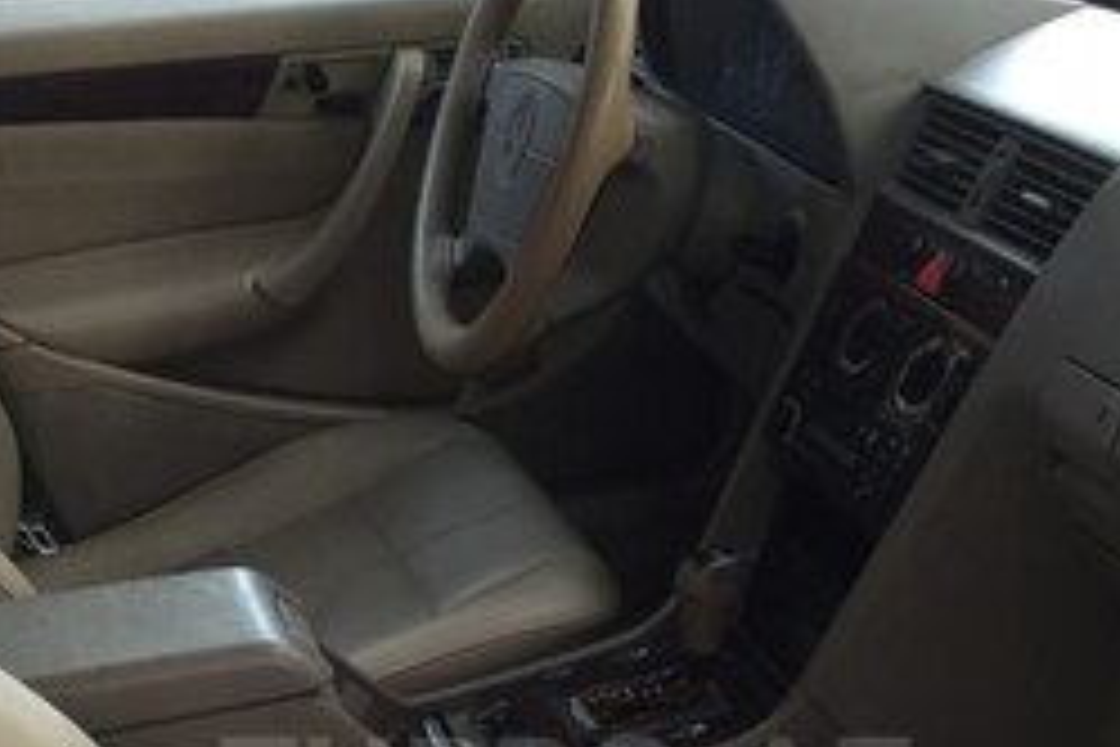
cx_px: 567
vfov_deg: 21.6
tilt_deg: -29.7
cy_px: 788
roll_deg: +4.8
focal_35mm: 60
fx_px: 1867
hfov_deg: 33.4
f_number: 2.2
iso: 160
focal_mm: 4.15
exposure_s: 1/33
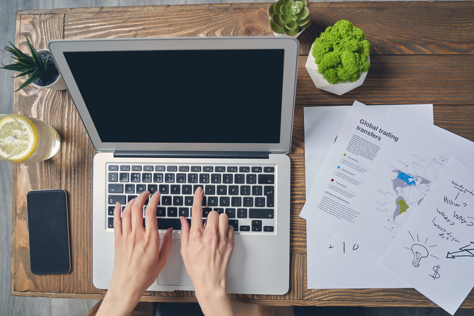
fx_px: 421
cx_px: 237
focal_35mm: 32
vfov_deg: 41.1
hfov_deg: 58.7
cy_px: 158
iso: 250
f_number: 2.8
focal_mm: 32
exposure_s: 1/160
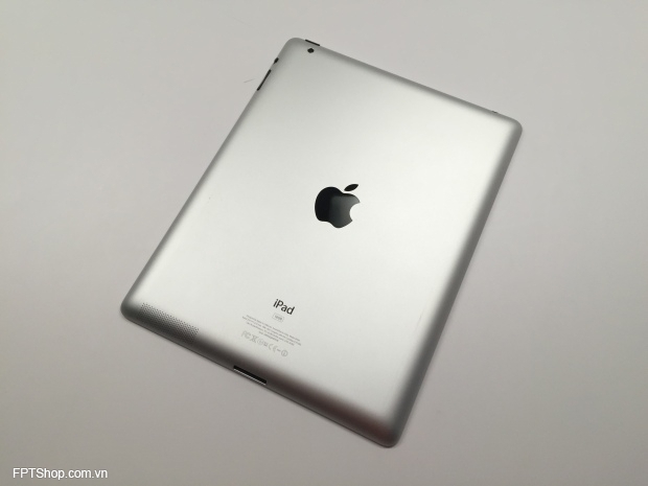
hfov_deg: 61.7
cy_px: 243
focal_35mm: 29
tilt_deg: -66.6
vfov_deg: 48.2
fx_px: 543
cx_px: 324
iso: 32
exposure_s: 1/60
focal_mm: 4.15
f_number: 2.2
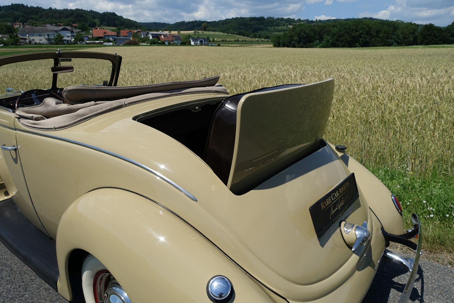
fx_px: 328
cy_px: 152
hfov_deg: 69.4
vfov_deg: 49.6
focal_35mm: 26
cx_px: 227
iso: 125
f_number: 4
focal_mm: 9.54
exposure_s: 1/200
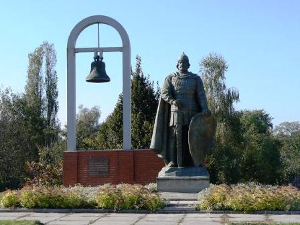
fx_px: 693
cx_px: 150
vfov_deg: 18.4
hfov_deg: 24.4
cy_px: 112
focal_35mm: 80
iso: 80
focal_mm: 13.4
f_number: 5.6
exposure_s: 1/500
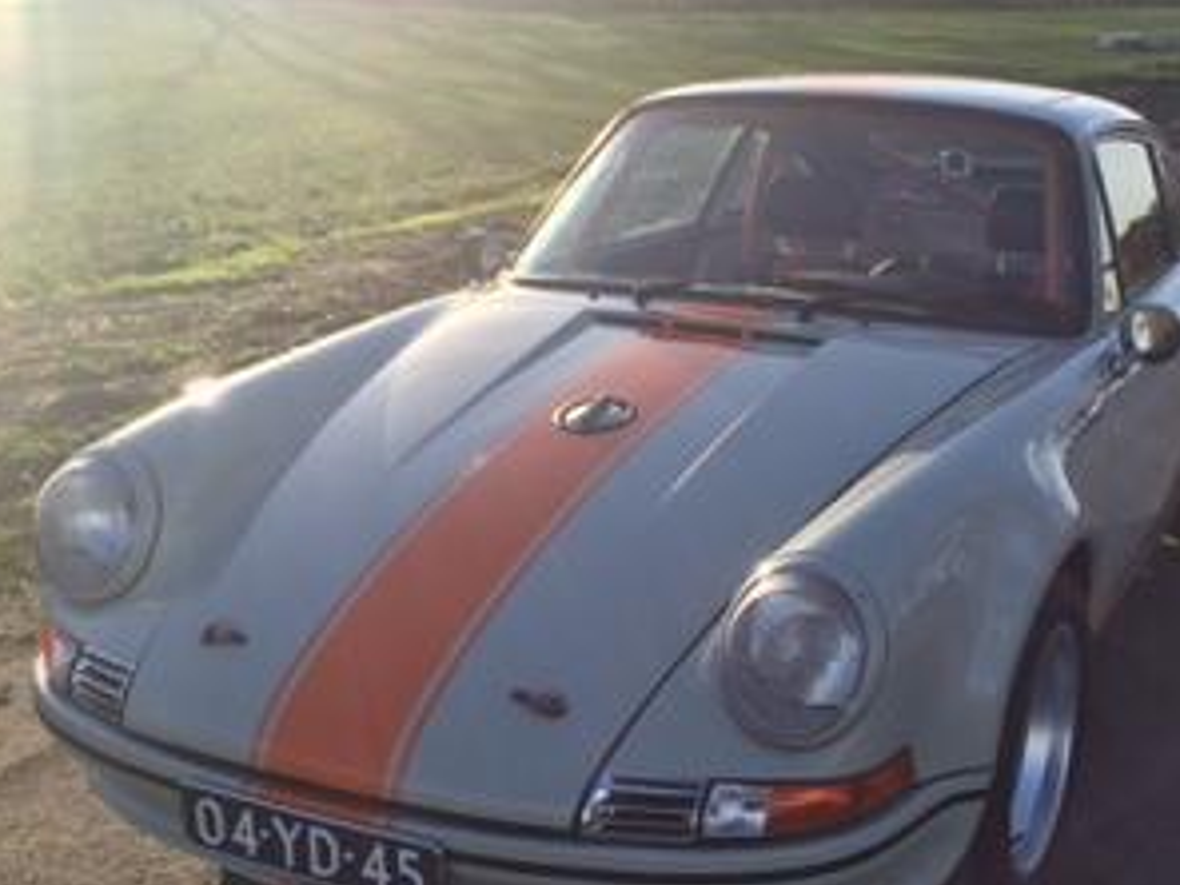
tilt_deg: -20.0
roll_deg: -0.7
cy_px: 550
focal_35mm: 47
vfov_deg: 30.8
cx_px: 805
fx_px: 1602
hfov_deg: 39.8
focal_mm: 4.15
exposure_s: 1/1041
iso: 32
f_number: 2.2
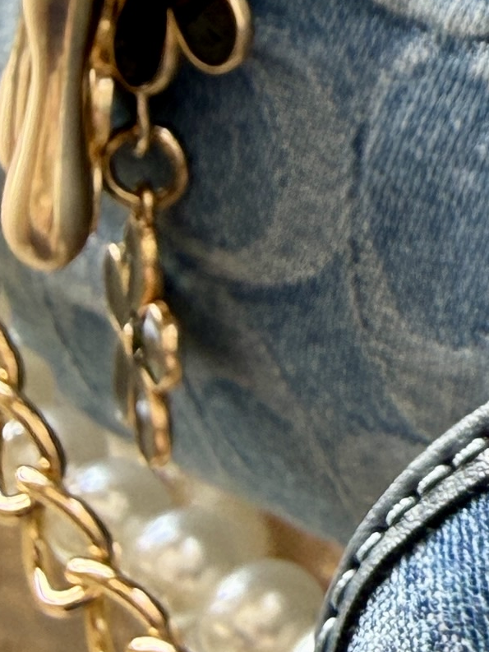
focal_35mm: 122
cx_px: 1024
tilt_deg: -17.7
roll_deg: -5.0
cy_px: 292
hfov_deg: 10.9
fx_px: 2297
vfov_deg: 16.1
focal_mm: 2.22
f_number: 2.2
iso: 64
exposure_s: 1/99
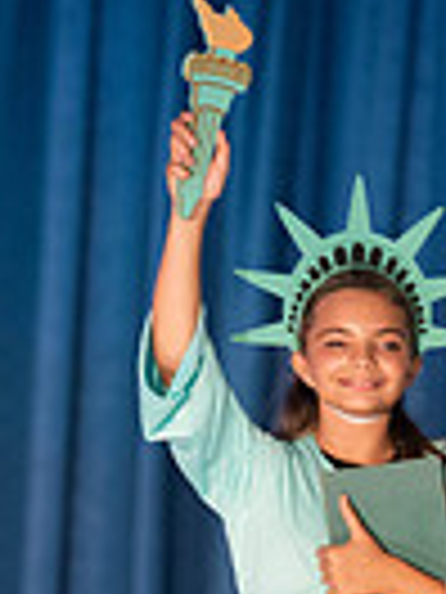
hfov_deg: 3.0
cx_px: 297
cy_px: 752
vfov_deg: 4.0
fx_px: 8469
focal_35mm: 493
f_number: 2.8
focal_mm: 150
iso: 1400
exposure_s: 1/160
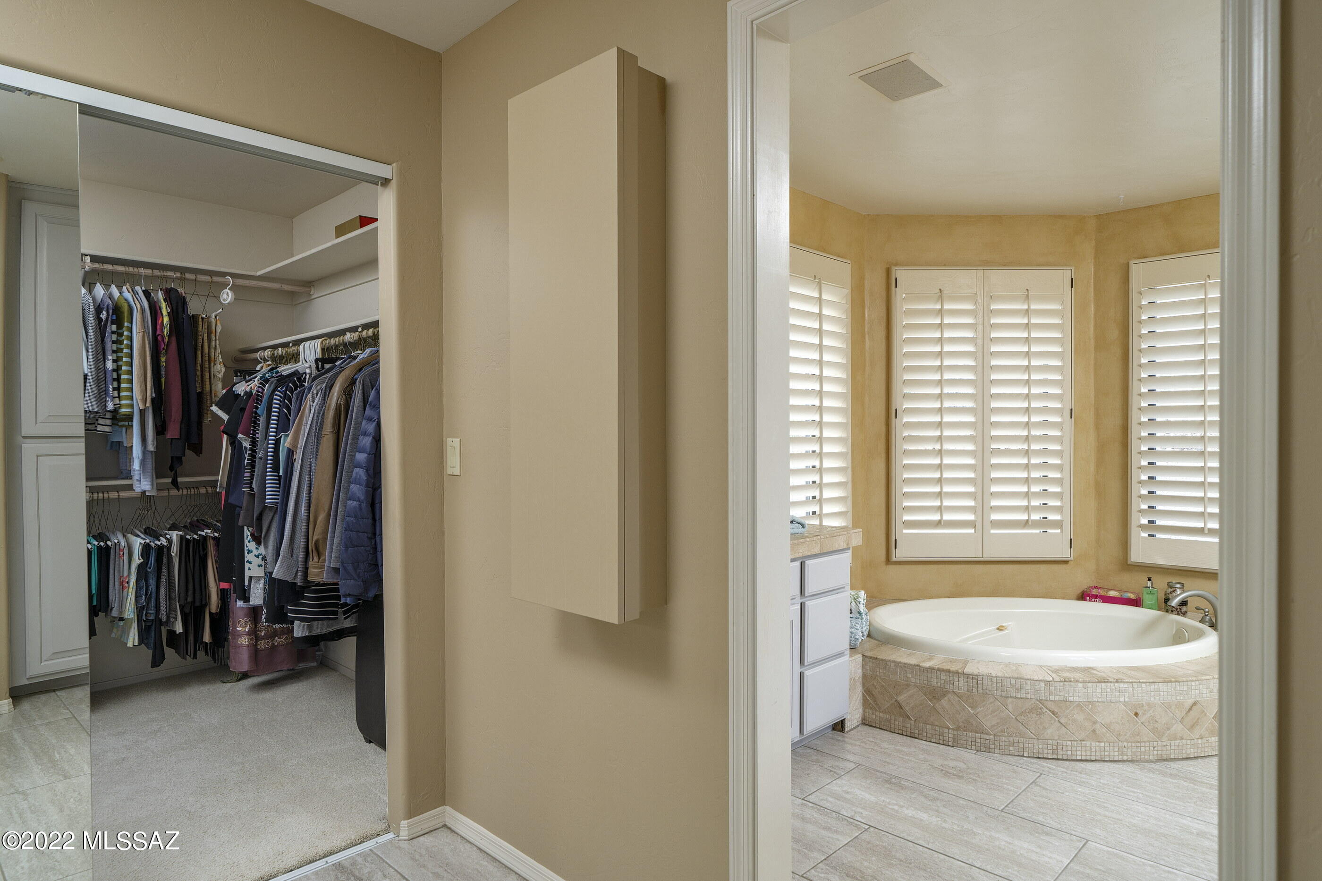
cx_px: 661
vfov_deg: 61.9
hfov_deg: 84.0
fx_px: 734
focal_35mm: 20
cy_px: 440
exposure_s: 1/10
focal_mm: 20
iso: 200
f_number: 7.1
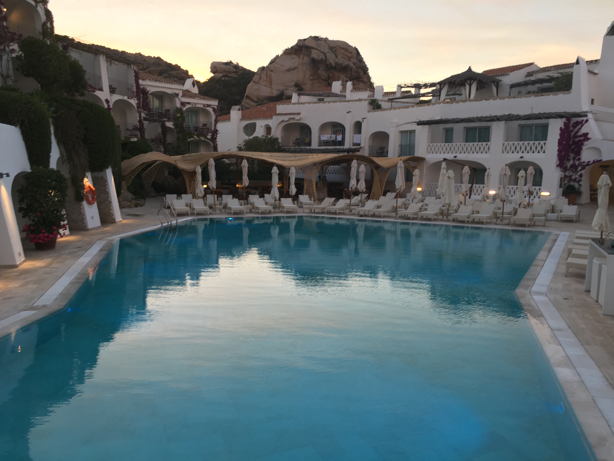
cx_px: 307
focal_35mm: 29
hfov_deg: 61.7
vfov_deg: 48.2
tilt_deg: -6.9
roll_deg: -0.2
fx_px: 514
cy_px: 230
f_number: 2.2
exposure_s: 1/33
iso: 25
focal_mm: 4.15
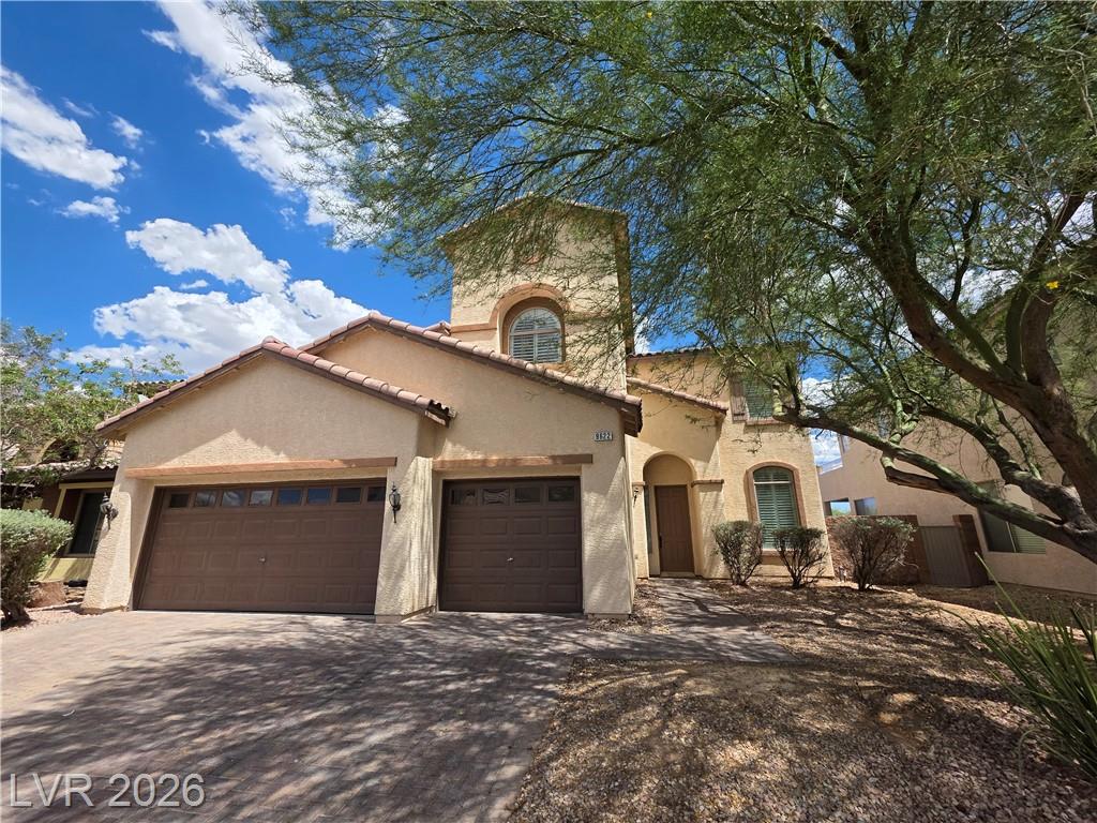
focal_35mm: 13
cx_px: 548
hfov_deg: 106.2
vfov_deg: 89.9
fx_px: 412
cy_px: 412
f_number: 1.9
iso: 40
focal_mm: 2.2
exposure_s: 1/1884
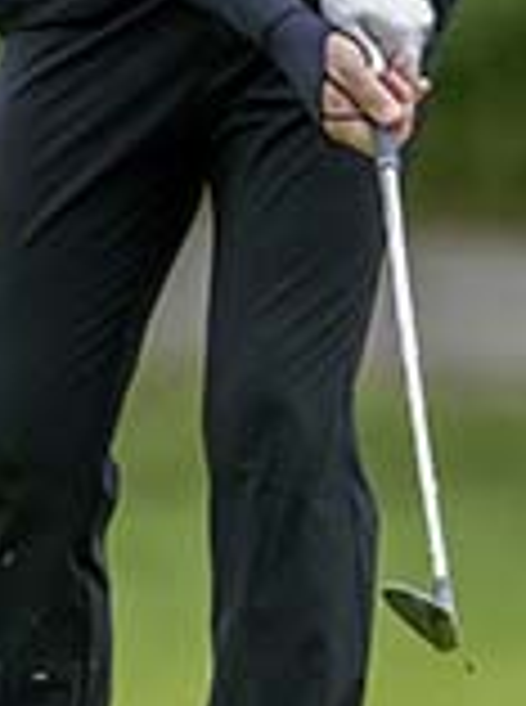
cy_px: -112
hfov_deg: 0.6
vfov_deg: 0.8
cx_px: 1039
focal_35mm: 2359
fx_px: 47991
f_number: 3.5
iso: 1800
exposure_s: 1/4000
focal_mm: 400
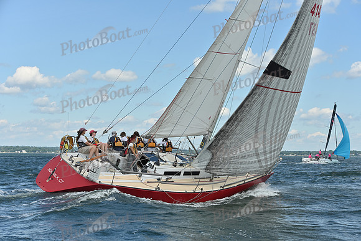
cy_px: 120
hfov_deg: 28.8
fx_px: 702
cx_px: 180
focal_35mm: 70
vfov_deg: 19.5
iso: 250
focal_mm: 70
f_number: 6.3
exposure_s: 1/1250
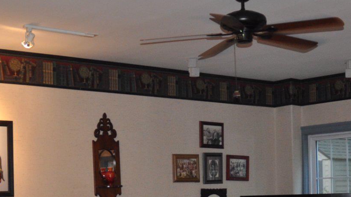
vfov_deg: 16.3
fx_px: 661
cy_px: 240
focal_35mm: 71
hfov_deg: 29.7
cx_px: 191
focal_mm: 18
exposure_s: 1/60
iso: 800
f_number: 3.5
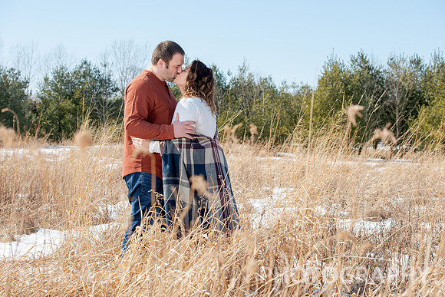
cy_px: 148
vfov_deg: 19.5
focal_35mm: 70
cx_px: 222
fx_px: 865
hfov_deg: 28.8
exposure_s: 1/250
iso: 100
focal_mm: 70
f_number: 8
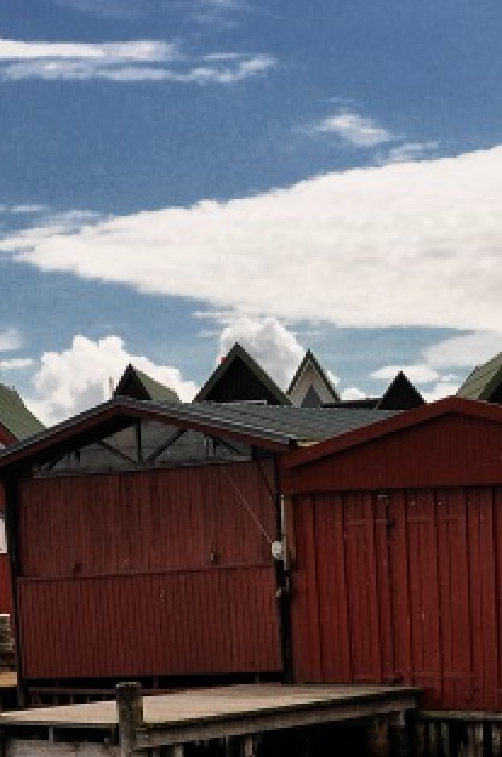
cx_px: 663
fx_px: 2266
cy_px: 658
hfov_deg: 12.2
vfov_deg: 18.7
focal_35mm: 108
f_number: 8
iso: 160
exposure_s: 1/200
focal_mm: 22
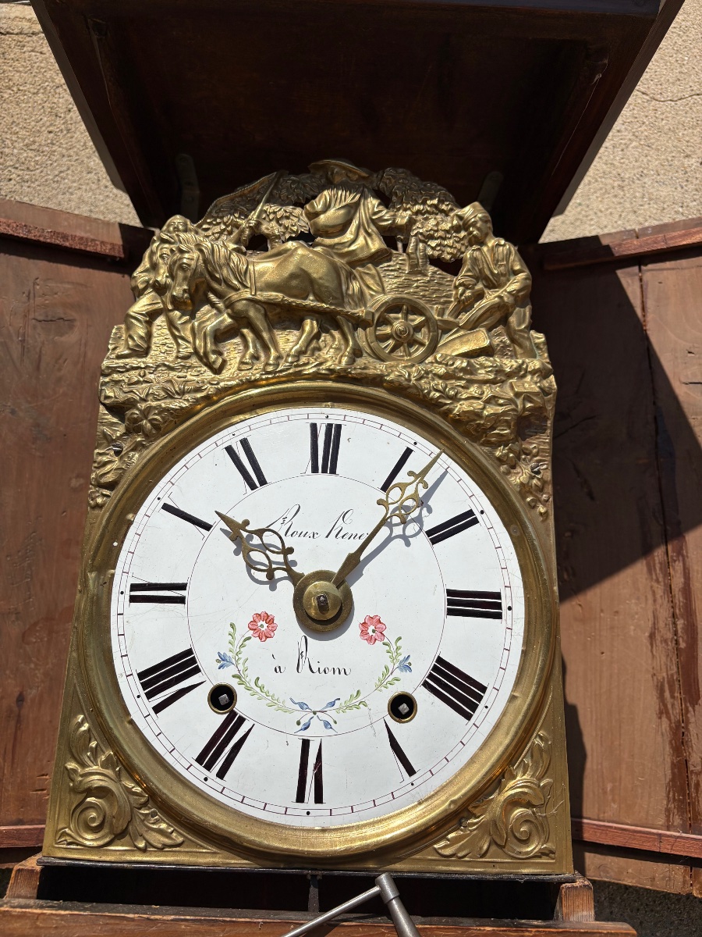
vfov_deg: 67.3
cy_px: 468
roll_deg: -1.4
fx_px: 703
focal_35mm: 26
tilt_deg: +16.5
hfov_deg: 53.1
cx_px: 351
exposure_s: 1/8850
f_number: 1.6
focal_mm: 5.96
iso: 50
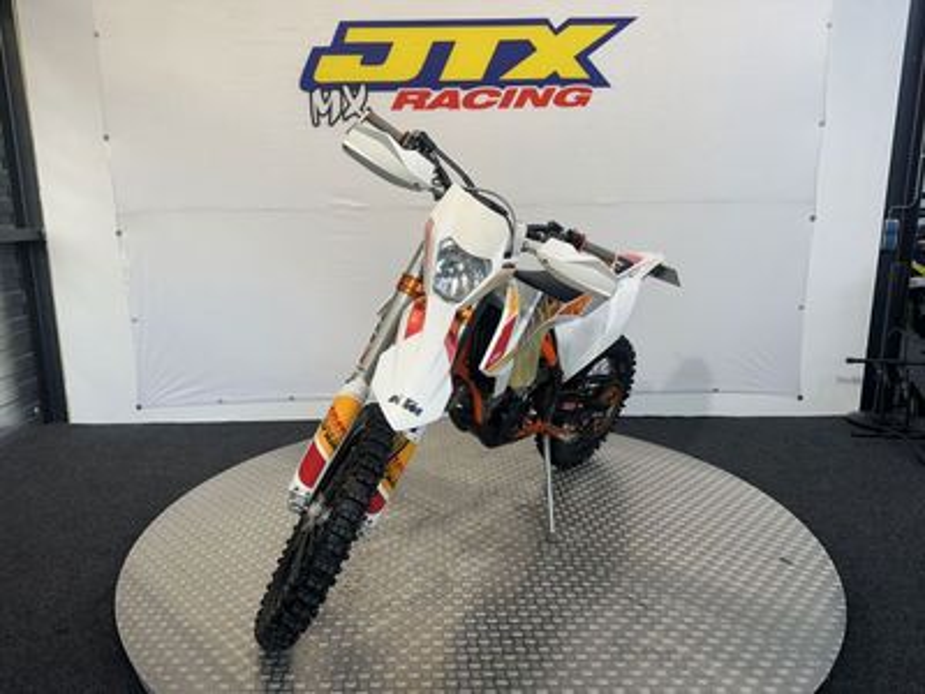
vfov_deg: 56.8
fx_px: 641
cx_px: 462
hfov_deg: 71.6
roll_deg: +0.3
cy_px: 347
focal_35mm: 24
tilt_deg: -12.1
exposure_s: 1/128
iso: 64
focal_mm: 6.86
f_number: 1.78
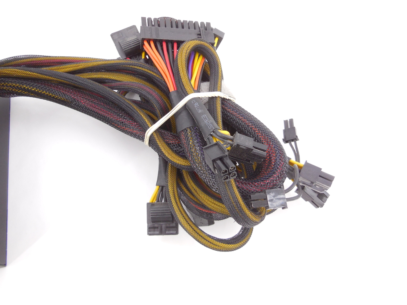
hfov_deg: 69.4
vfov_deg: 54.9
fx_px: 294
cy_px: 152
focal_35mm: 25
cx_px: 204
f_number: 3.1
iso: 200
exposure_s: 1/30
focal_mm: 4.5
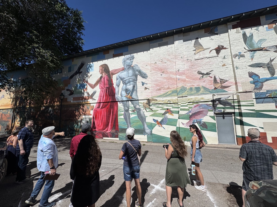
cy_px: 104
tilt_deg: +6.9
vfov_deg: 85.7
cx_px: 138
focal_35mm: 14
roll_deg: +1.1
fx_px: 112
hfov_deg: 102.1
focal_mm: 2.22
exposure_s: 1/3717
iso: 32
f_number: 2.2
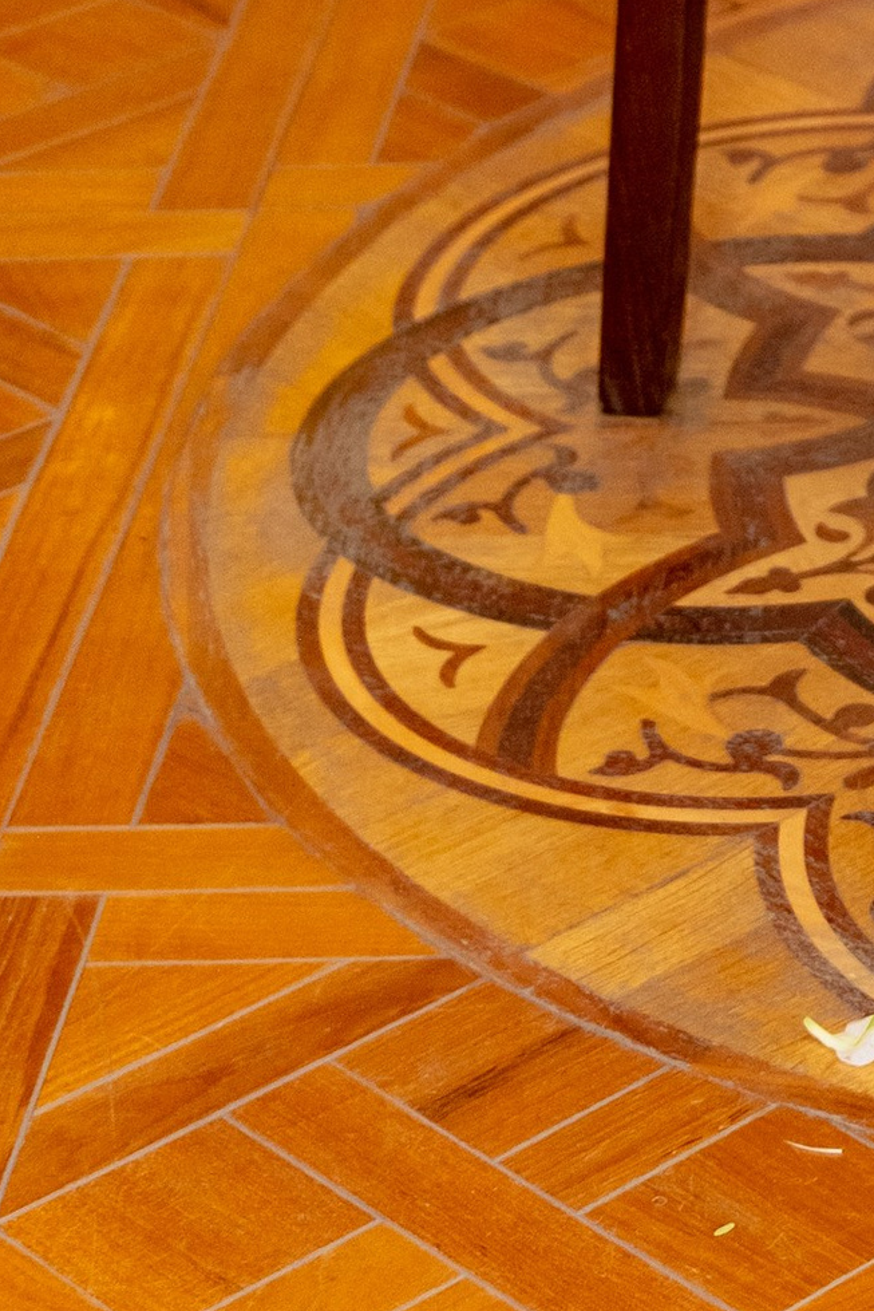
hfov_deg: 9.0
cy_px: -831
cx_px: 1685
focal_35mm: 145
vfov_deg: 13.1
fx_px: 5278
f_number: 4
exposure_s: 1/160
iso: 500
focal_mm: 37
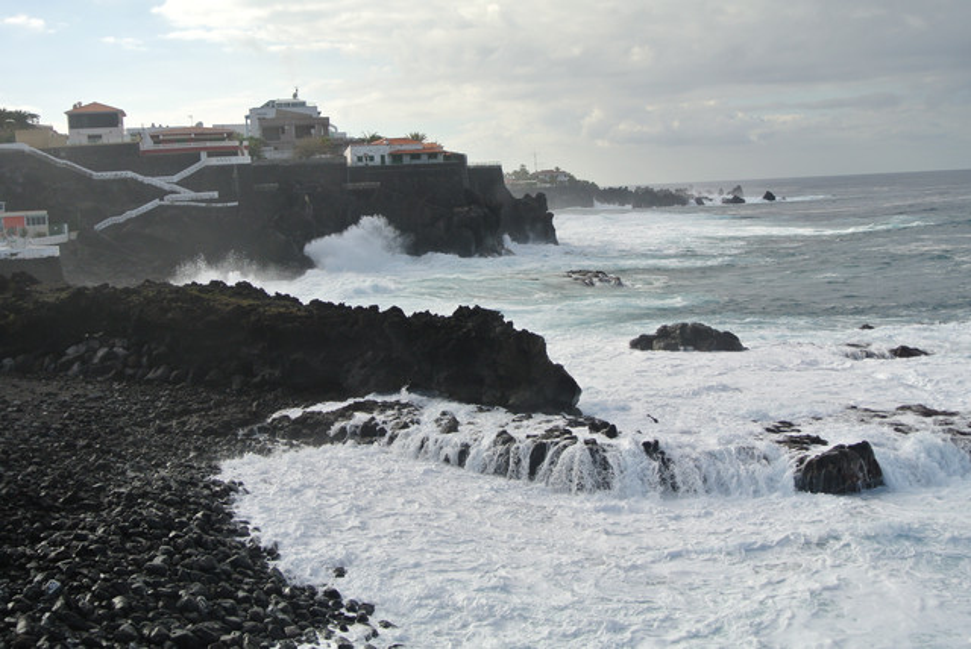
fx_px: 1323
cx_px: 486
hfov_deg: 40.3
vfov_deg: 27.6
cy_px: 324
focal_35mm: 49
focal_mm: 18.2
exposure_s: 1/800
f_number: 5
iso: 100
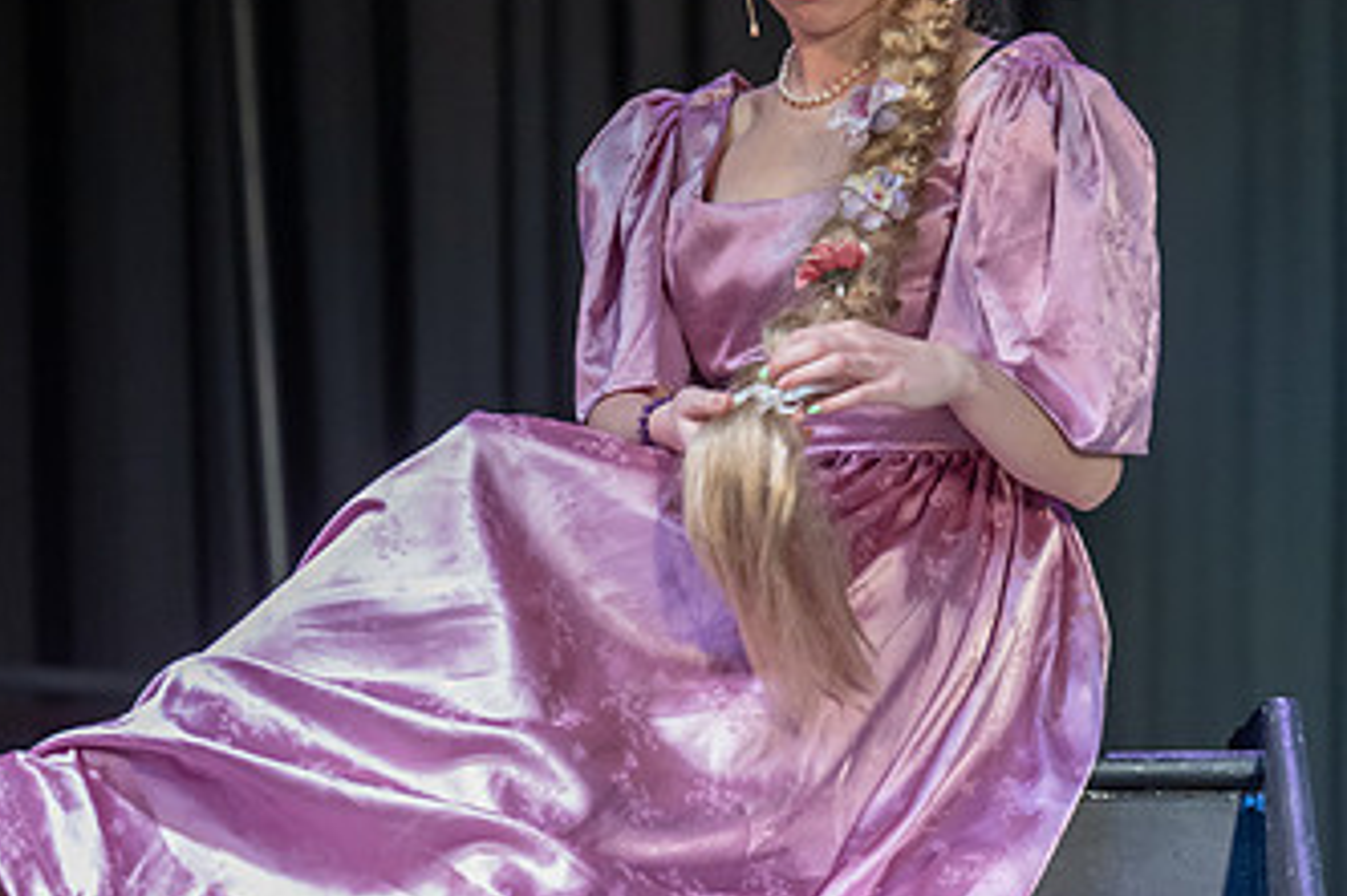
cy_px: 402
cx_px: 765
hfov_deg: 4.7
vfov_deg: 3.1
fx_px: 16380
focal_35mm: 438
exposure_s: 1/250
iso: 2200
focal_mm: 200
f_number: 2.8
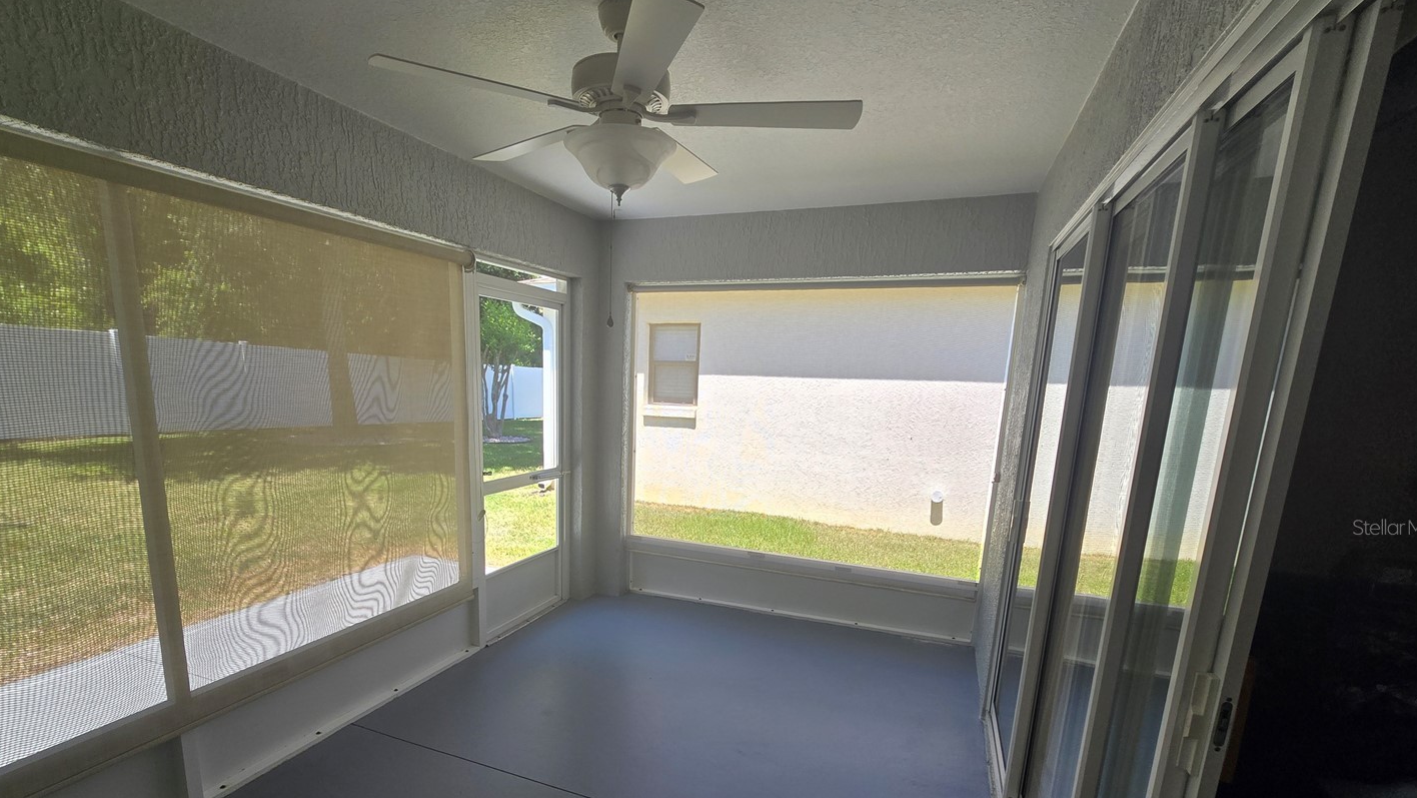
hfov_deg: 99.1
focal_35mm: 16
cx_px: 646
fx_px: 601
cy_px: 527
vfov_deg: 65.5
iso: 50
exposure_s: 1/228
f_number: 2.2
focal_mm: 2.2
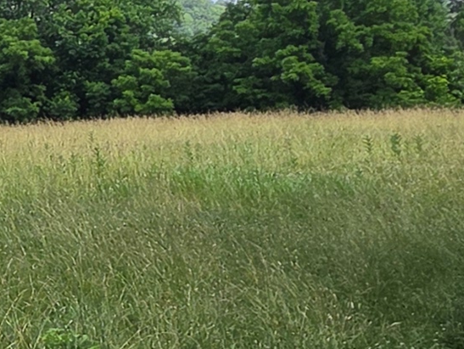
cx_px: -506
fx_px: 1274
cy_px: 49
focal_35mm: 95
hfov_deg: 15.6
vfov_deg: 15.4
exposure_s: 1/1328
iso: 32
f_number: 1.9
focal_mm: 2.2
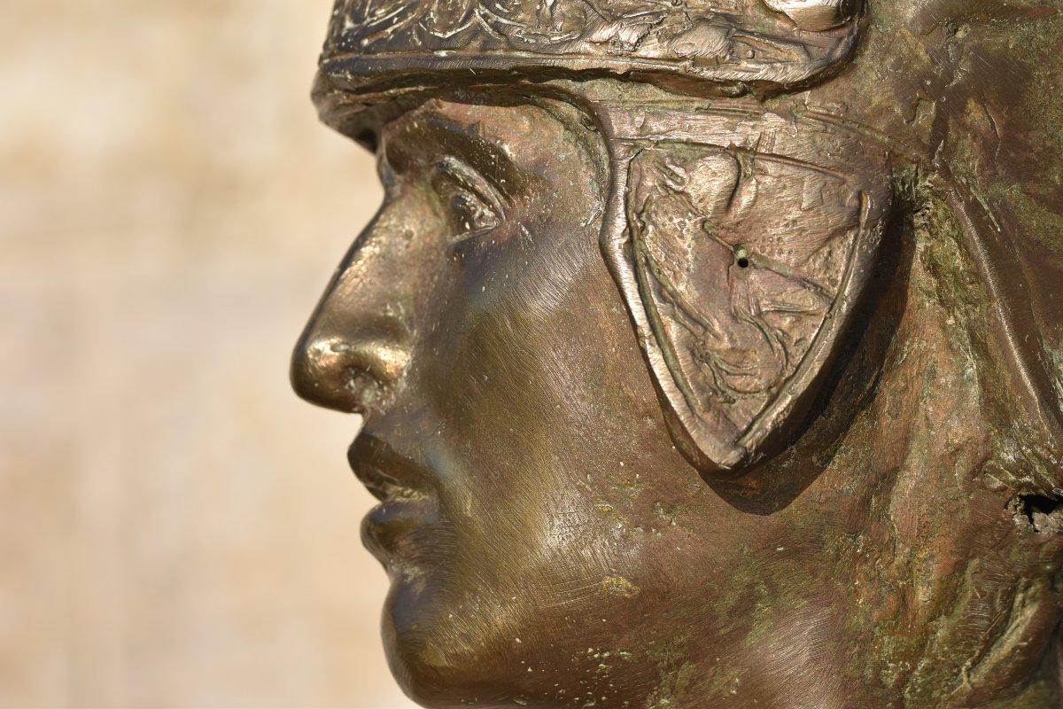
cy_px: 354
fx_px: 4650
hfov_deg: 13.0
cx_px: 532
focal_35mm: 158
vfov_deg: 8.7
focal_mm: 105
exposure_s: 1/500
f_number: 5.6
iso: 100
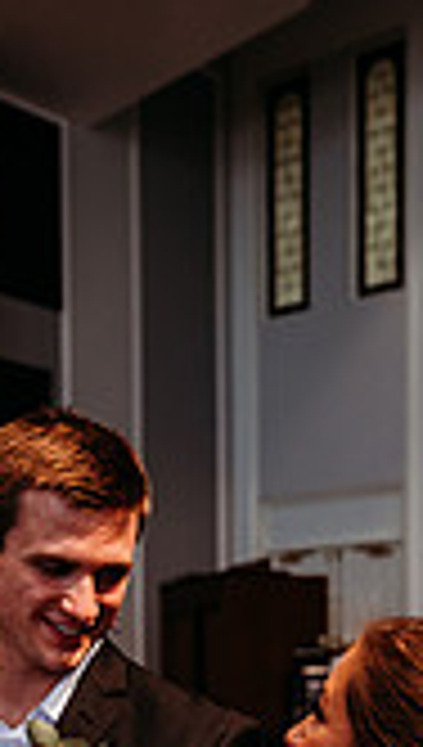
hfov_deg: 17.6
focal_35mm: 68
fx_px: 1349
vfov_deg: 28.6
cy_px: 783
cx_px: 68
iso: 640
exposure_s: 1/160
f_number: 2.5
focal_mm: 24
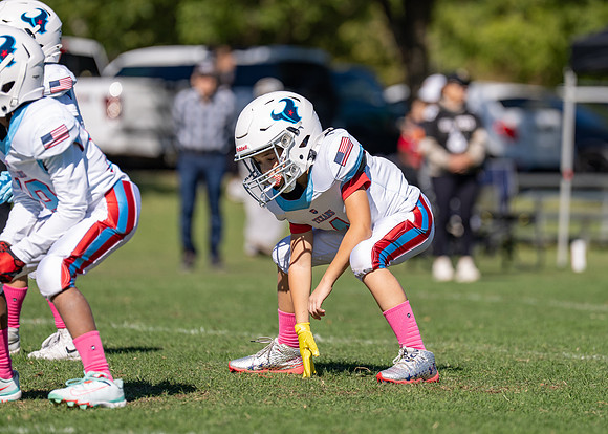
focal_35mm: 327
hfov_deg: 6.2
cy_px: 176
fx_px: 5642
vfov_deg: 4.4
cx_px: 352
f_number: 2.8
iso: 100
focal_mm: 200
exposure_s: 1/2500
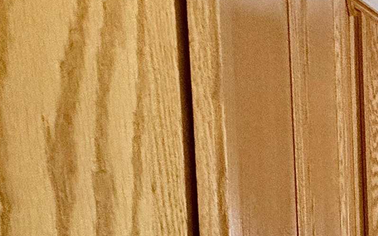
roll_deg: -1.1
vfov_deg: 17.7
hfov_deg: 20.6
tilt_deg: -4.2
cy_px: 439
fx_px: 587
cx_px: 719
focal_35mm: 57
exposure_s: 1/60
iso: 320
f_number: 2.2
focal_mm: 2.22
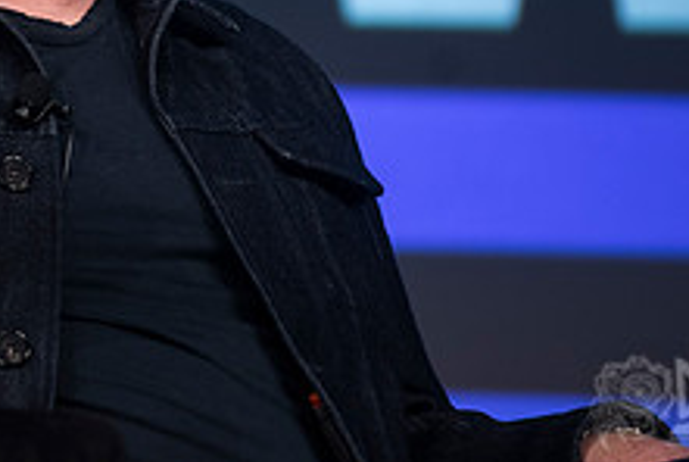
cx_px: 56
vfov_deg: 2.6
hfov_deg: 3.9
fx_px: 10042
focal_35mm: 524
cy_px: -136
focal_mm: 200
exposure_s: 1/320
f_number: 4
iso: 1250
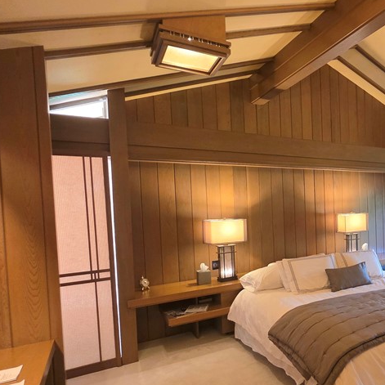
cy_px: 220
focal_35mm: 25
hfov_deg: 56.3
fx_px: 315
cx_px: 329
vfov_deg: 62.6
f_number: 1.9
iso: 320
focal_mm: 2.2
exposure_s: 1/60.2
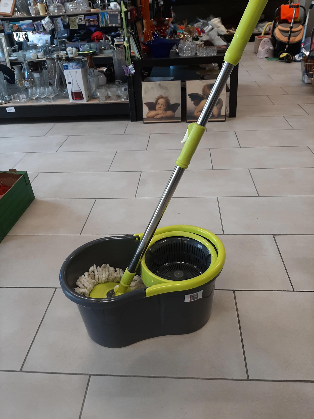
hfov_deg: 53.1
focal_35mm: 26
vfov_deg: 67.3
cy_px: 210
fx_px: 314
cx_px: 157
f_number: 1.7
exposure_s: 1/50
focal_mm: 3.93
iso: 50
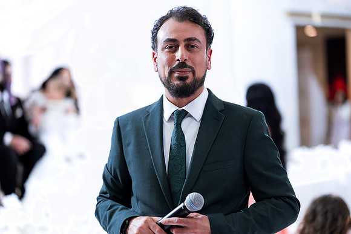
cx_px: 176
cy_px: 117
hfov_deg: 23.6
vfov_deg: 15.9
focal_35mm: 86
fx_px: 839
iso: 640
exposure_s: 1/200
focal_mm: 86
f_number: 2
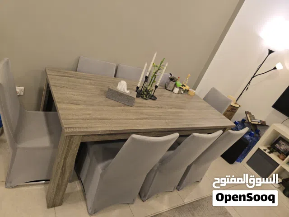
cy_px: 108
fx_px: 192
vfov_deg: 58.9
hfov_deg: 73.9
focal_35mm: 23
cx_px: 144
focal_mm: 6.3
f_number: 1.7
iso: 250
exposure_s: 1/180
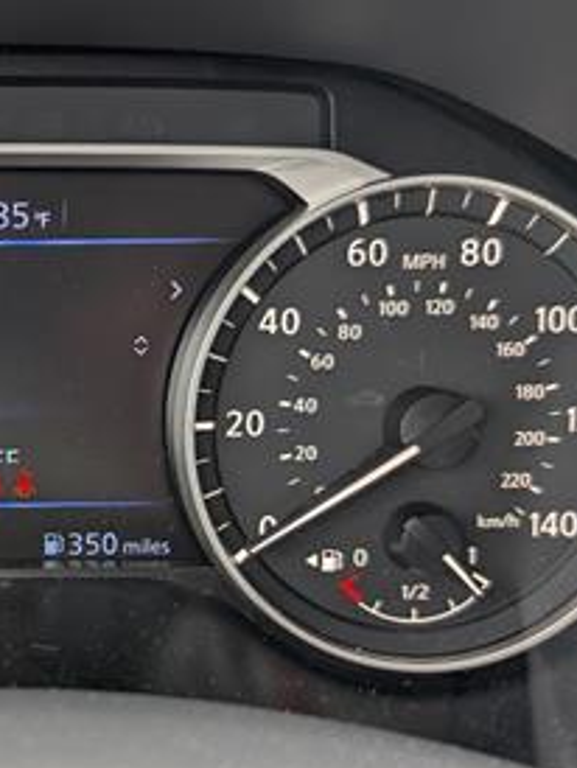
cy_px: 446
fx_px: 1243
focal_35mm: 56
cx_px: -50
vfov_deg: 34.2
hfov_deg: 24.5
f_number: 1.68
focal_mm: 6.9
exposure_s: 1/1429
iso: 916
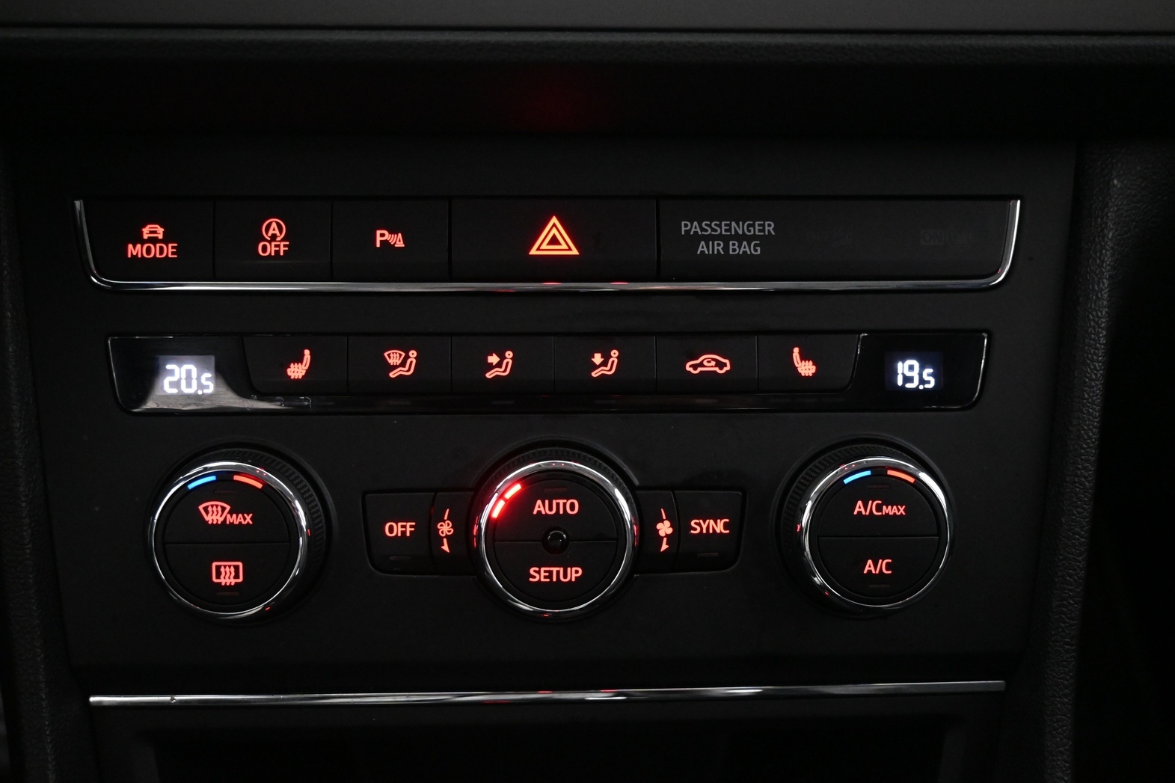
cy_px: 390
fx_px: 1085
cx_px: 571
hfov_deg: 56.8
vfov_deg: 39.7
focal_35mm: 33
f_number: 4
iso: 5000
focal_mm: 21.5
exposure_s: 1/30
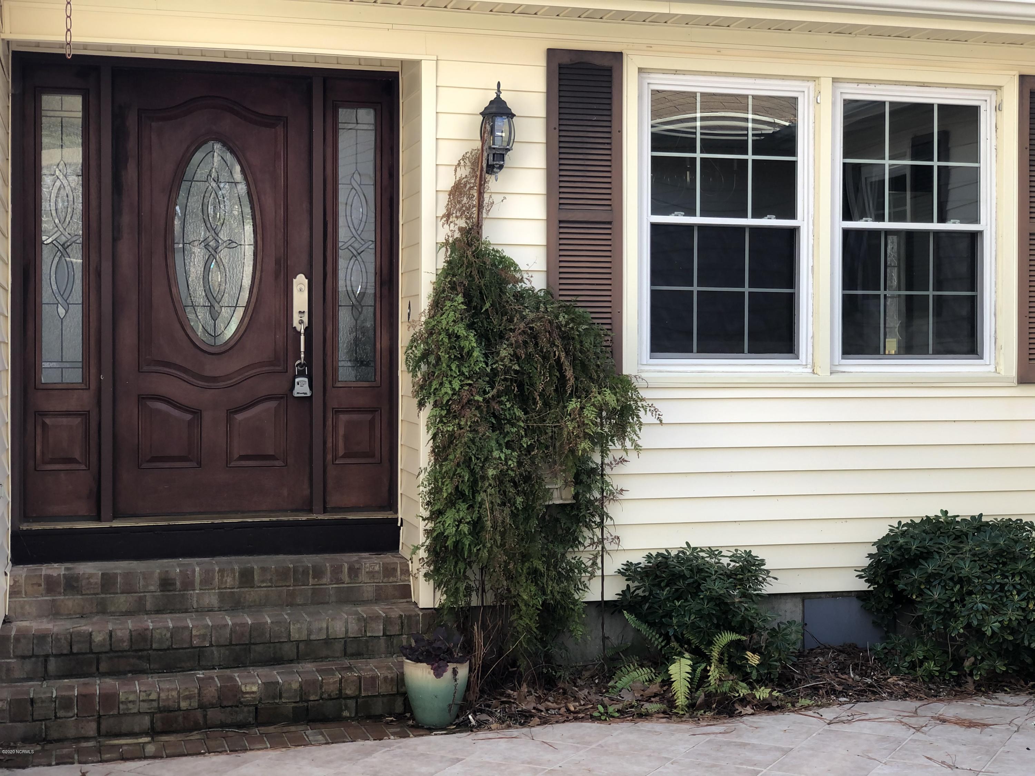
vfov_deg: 28.0
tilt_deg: -0.2
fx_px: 1555
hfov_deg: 36.8
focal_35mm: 52
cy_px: 388
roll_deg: +0.0
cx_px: 518
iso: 32
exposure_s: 1/120
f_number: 2.4
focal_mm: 6
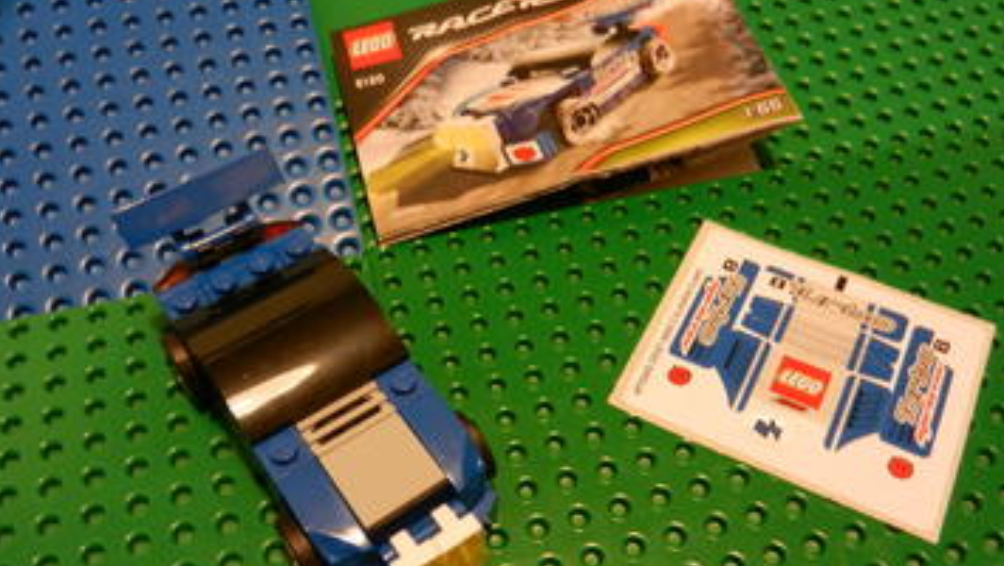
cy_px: 340
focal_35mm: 32
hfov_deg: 61.0
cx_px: 503
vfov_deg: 36.6
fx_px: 852
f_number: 3.6
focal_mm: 5.1
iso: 400
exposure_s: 1/5
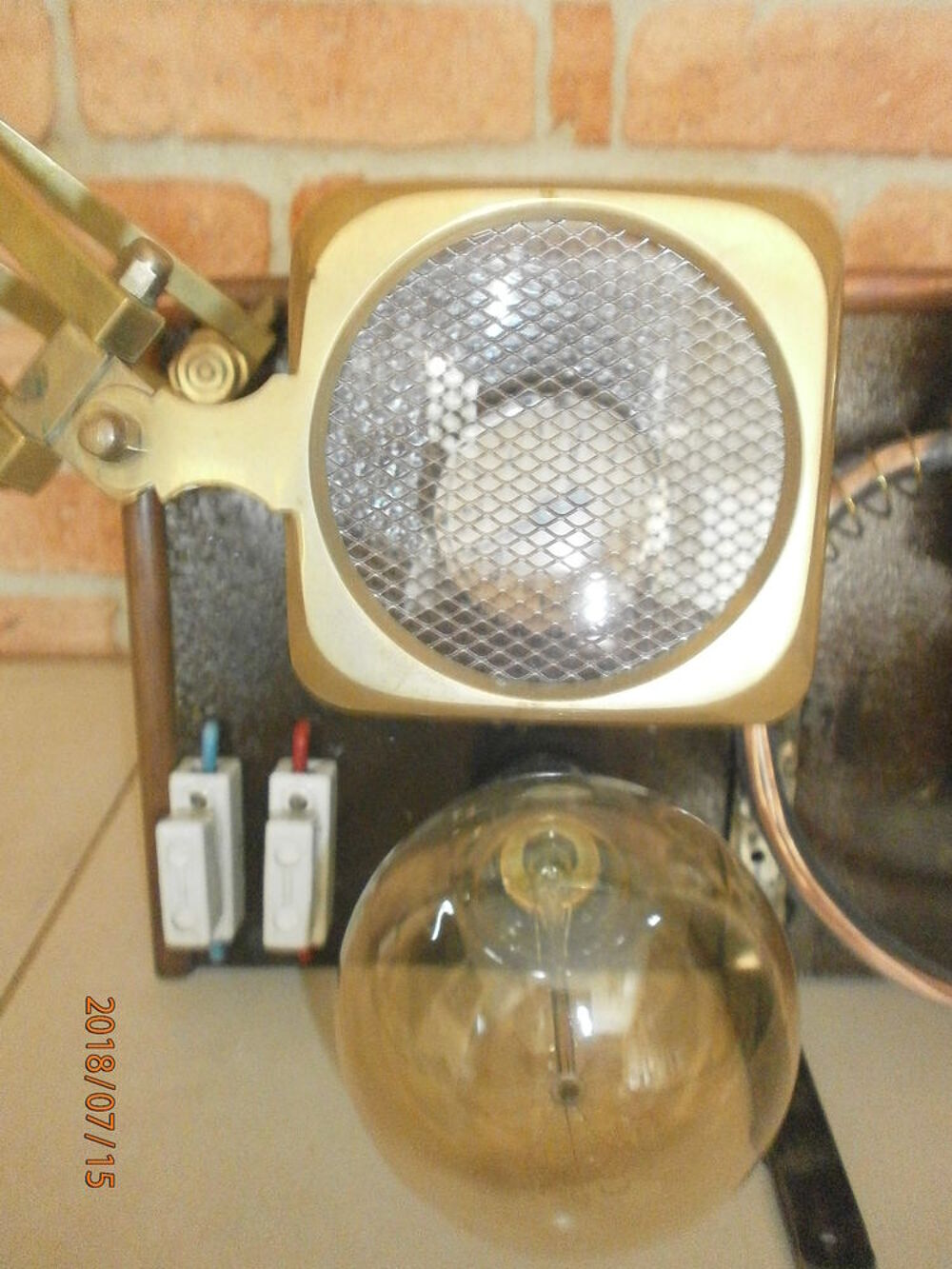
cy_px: 634
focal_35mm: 27
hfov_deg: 51.4
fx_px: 990
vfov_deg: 65.3
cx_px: 476
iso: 1000
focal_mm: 4.8
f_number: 2.9
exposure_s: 1/30
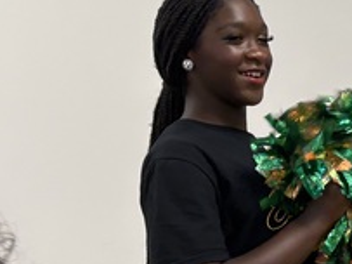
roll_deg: +0.8
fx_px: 1331
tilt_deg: -9.8
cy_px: 302
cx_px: 714
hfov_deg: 13.0
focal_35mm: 131
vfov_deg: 11.1
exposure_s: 1/60
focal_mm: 5.96
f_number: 1.6
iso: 100
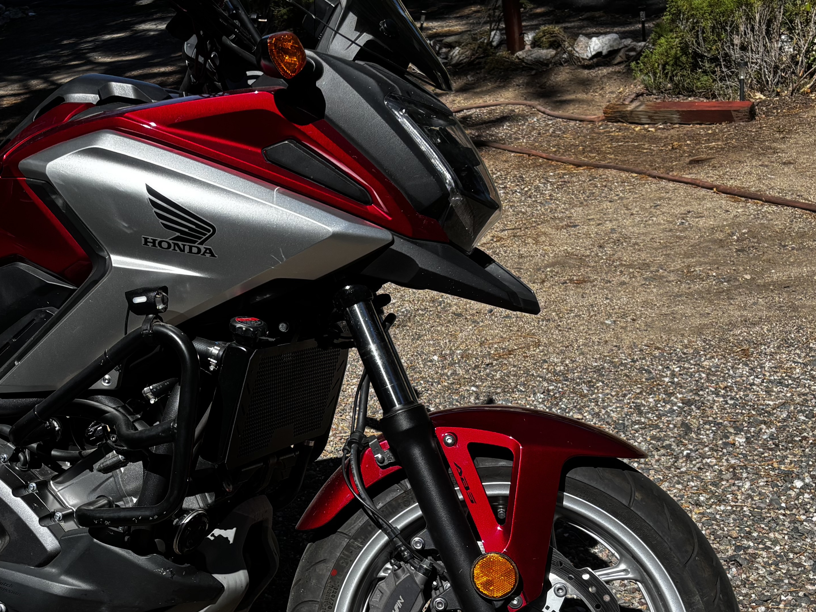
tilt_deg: -19.0
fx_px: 1226
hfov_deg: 36.0
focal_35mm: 52
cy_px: 374
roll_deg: +3.2
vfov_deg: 28.0
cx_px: 206
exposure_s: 1/2451
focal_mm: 5.96
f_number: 1.6
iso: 50
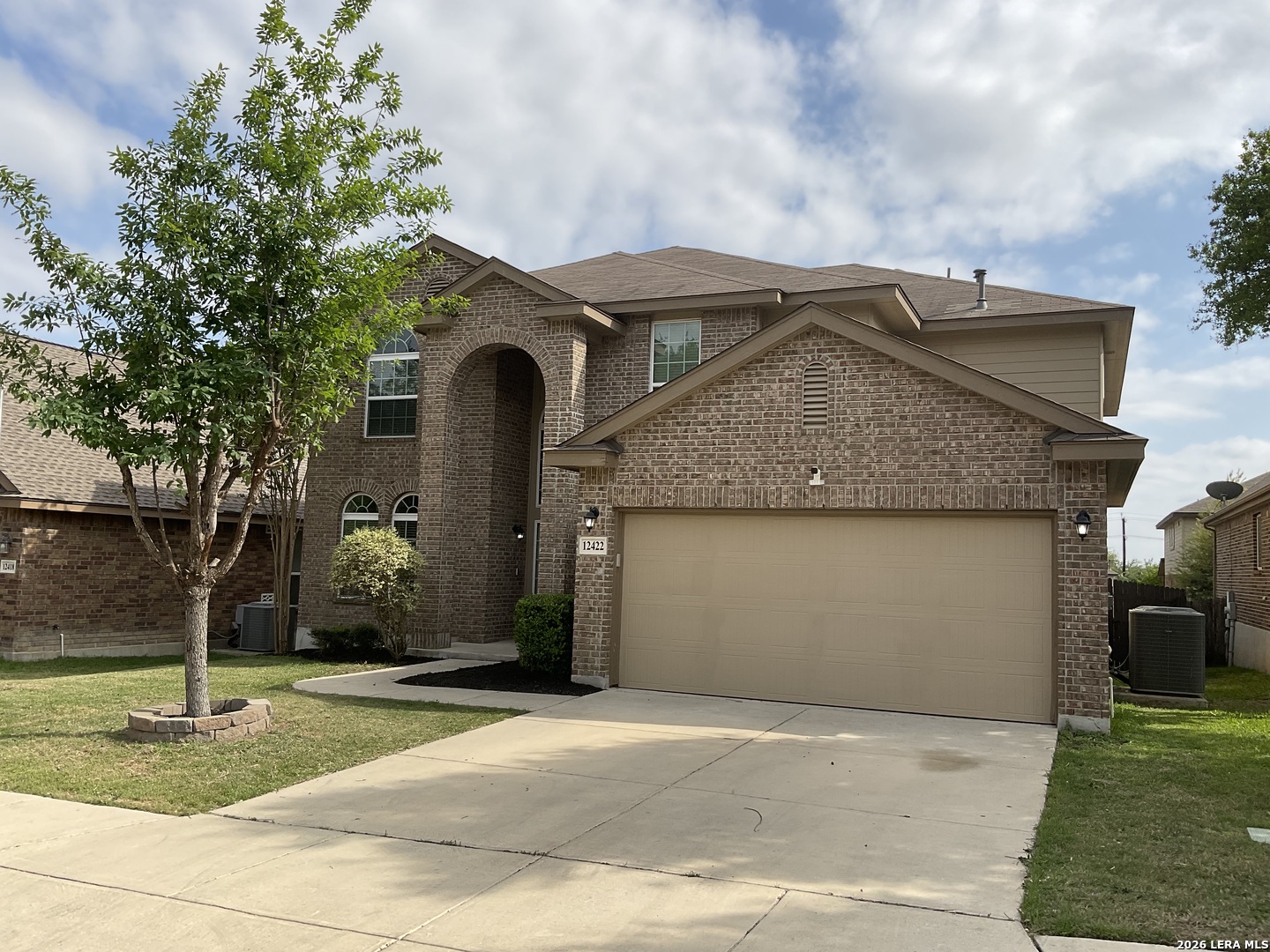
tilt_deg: +4.3
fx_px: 1064
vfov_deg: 48.2
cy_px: 476
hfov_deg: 61.7
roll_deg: -1.5
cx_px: 635
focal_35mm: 29
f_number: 1.8
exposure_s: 1/2427
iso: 16
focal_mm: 3
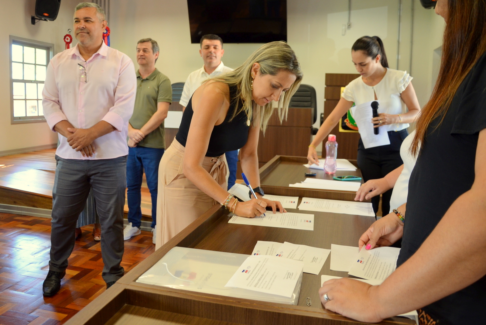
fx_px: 365
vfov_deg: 48.0
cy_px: 162
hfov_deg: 67.3
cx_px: 243
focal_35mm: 27
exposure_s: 1/60
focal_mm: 18
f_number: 4
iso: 450
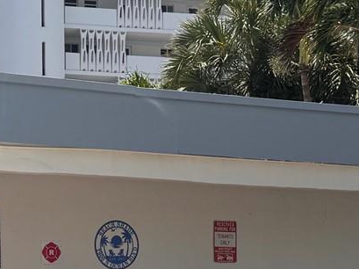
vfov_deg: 15.5
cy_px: 260
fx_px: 974
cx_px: 47
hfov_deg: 20.5
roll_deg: +0.8
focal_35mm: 94
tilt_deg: +1.3
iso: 80
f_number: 1.78
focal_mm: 6.76
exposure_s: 1/4310
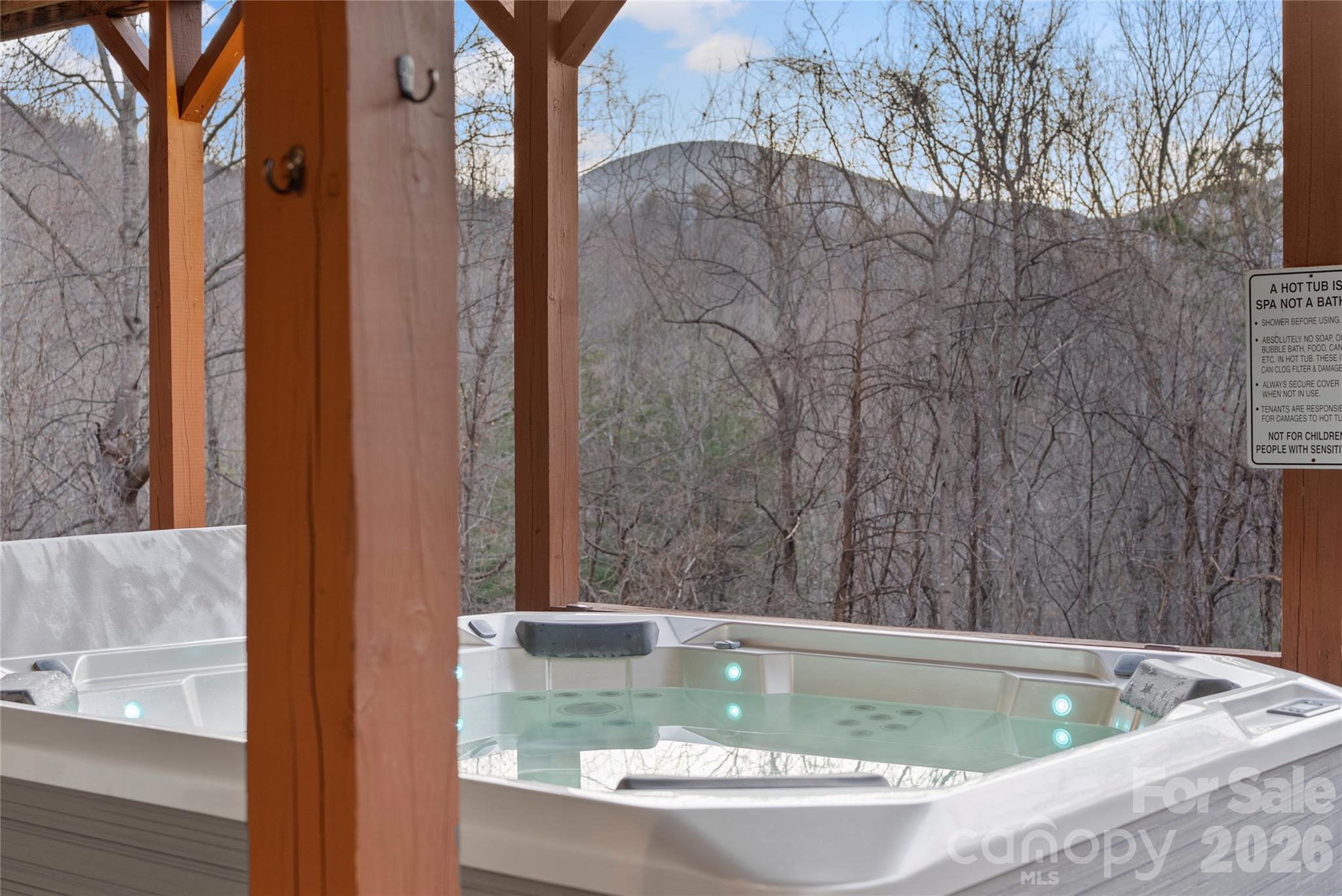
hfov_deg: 39.6
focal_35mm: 50
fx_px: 1864
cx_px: 671
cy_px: 448
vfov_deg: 27.0
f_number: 5.6
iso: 640
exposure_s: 1/5
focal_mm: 50
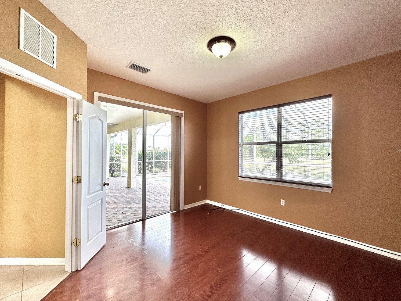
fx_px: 174
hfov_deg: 98.1
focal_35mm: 15
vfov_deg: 81.8
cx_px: 206
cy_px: 149
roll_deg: -0.3
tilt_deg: +1.2
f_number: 2.2
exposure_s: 1/99
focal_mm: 2.22
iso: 50
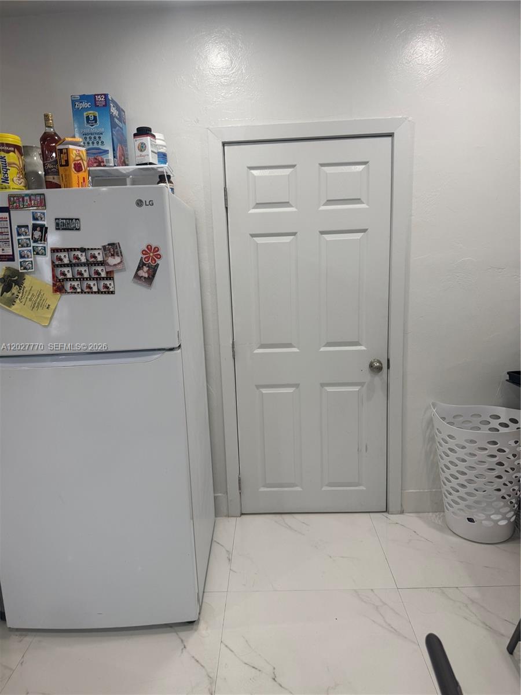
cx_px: 260
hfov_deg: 56.8
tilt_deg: -11.0
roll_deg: +2.2
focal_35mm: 24
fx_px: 482
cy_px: 348
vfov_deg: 71.6
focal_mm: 6.76
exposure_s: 1/120
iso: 125
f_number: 1.78
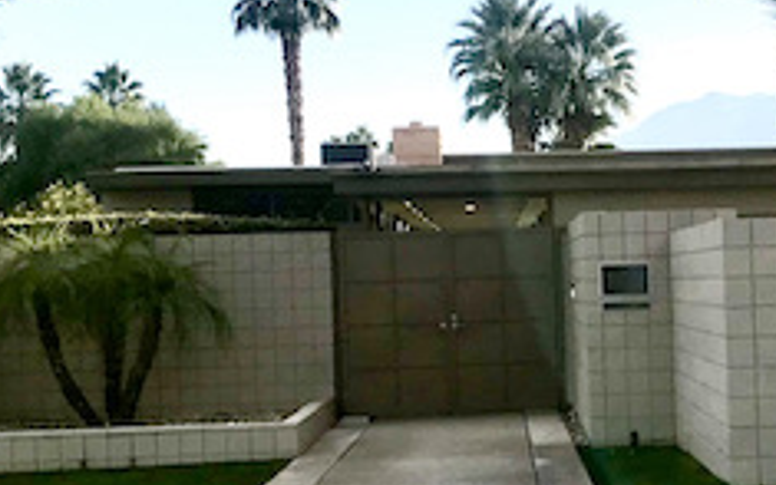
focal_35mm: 76
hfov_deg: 26.8
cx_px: 575
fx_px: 1608
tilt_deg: -2.7
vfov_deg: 17.2
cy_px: 254
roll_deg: +2.1
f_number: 1.8
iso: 20
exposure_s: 1/1996
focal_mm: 3.99
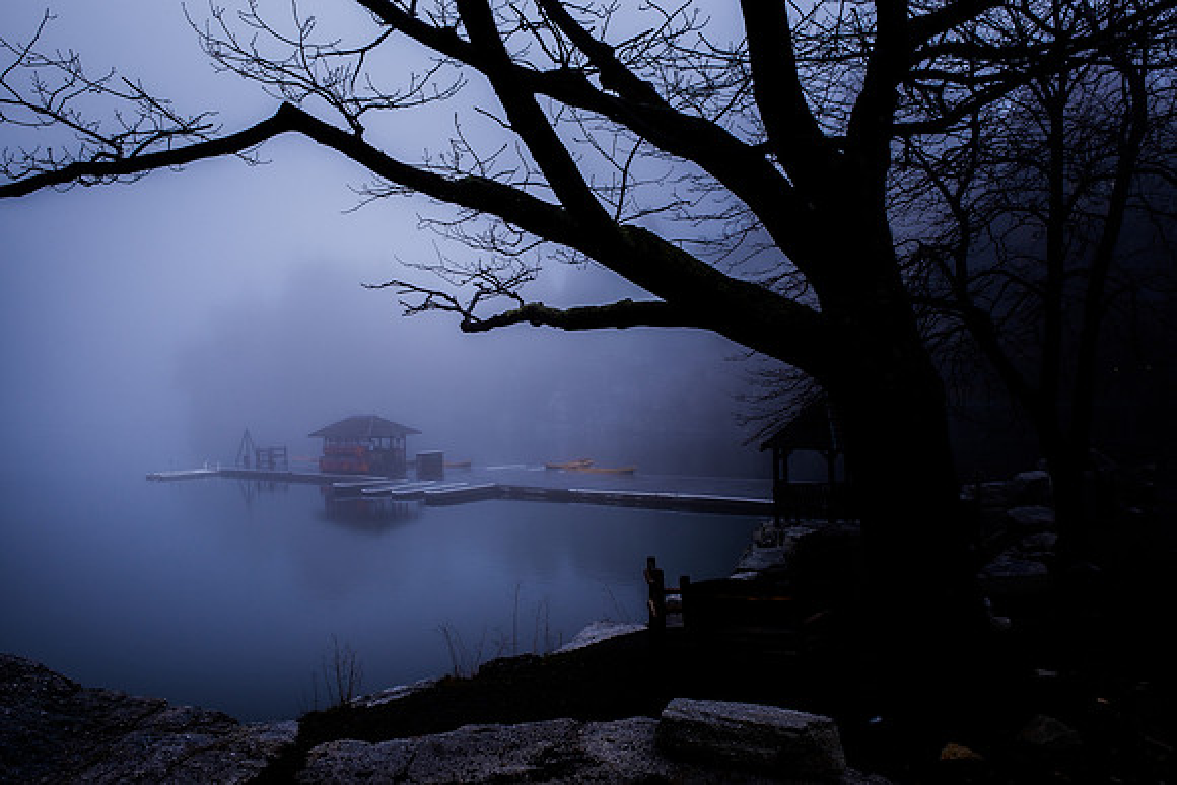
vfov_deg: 49.0
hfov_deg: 68.7
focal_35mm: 26
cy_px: 397
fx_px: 861
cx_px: 582
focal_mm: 17
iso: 200
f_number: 8
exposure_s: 1/60
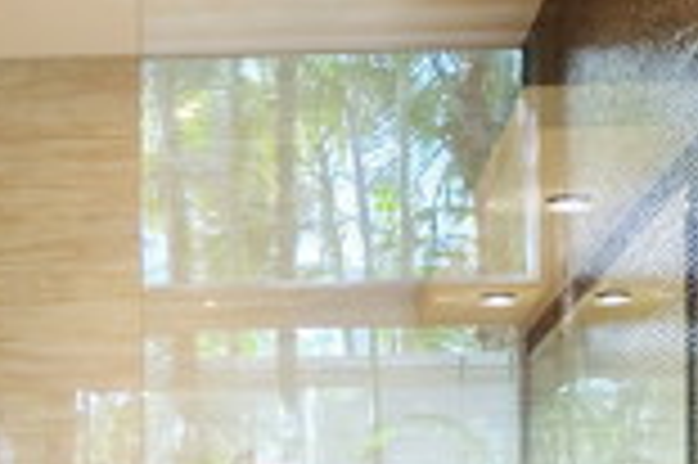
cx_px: 167
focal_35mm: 93
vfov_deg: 13.5
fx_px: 1801
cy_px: 775
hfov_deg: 21.7
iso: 200
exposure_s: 1/27
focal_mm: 16
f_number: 3.5
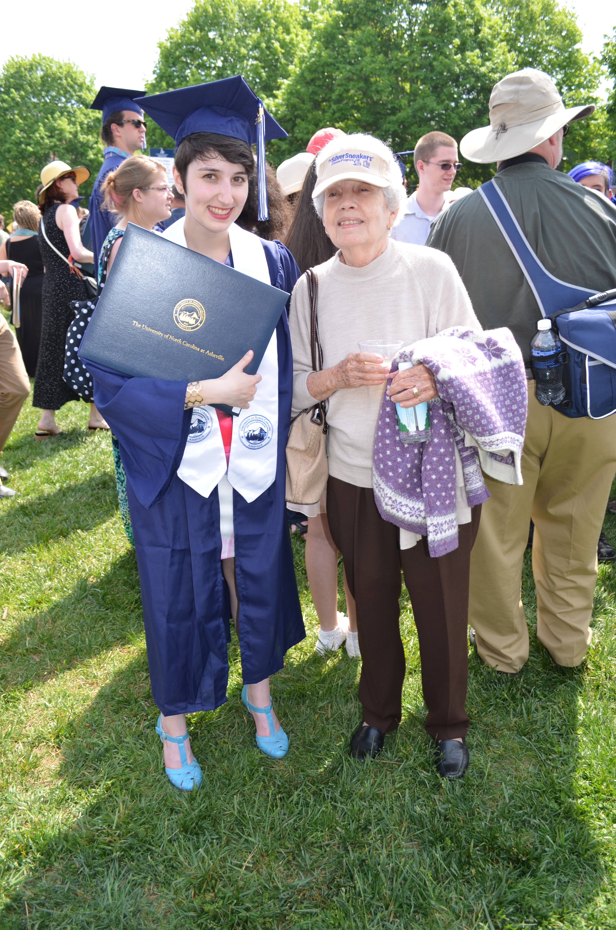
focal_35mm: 27
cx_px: 308
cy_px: 465
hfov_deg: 47.7
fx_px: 696
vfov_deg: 67.5
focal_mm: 18
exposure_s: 1/200
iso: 100
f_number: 5
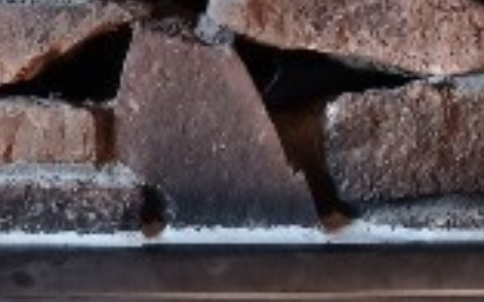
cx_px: 253
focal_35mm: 140
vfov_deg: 9.1
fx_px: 1846
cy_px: 438
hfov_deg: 14.9
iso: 160
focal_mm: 4
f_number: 1.8
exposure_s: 1/40
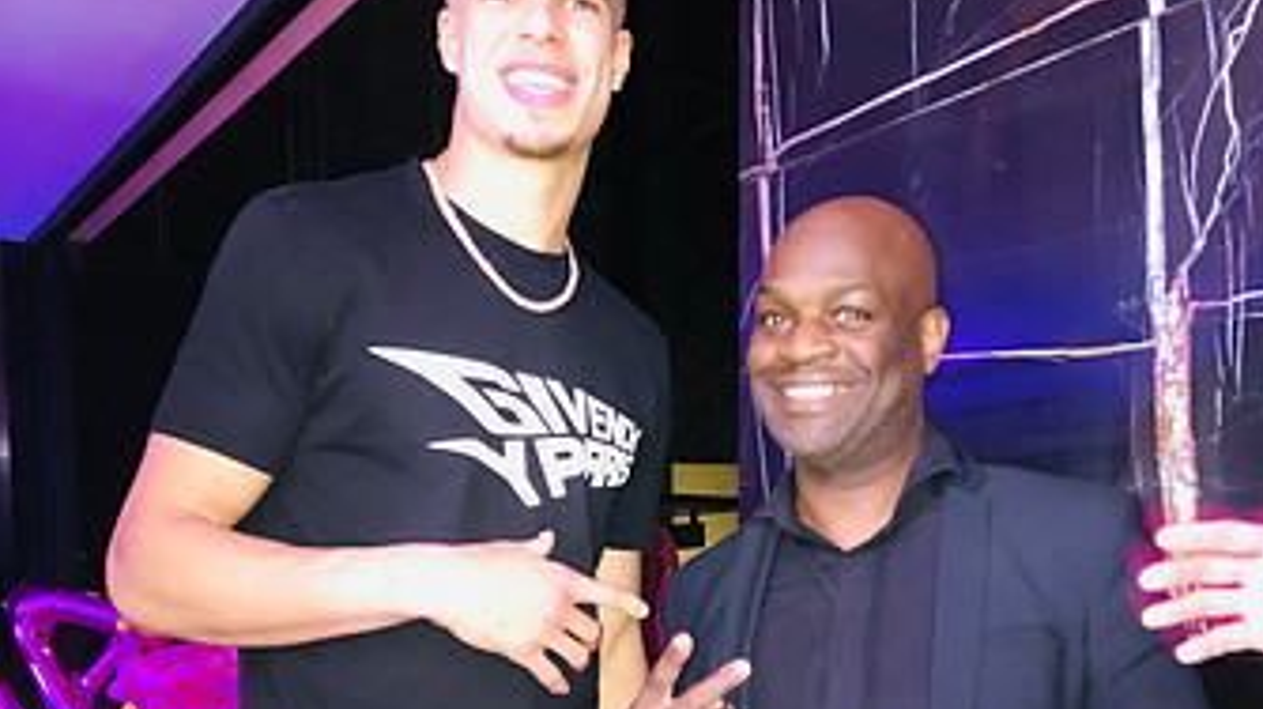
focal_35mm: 41
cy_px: 701
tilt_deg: -4.3
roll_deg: +0.7
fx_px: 1372
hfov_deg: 49.4
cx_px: 632
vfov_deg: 27.4
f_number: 1.8
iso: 320
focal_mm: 3.99
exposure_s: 1/4
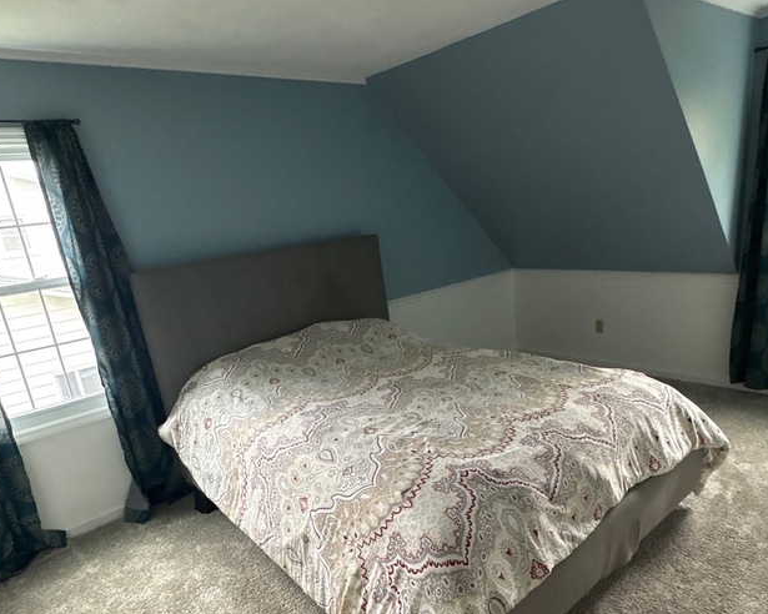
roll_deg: +8.5
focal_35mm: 24
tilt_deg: -16.4
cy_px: 373
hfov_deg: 70.3
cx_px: 387
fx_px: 546
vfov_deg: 58.2
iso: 400
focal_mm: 2.22
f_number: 2.2
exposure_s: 1/60
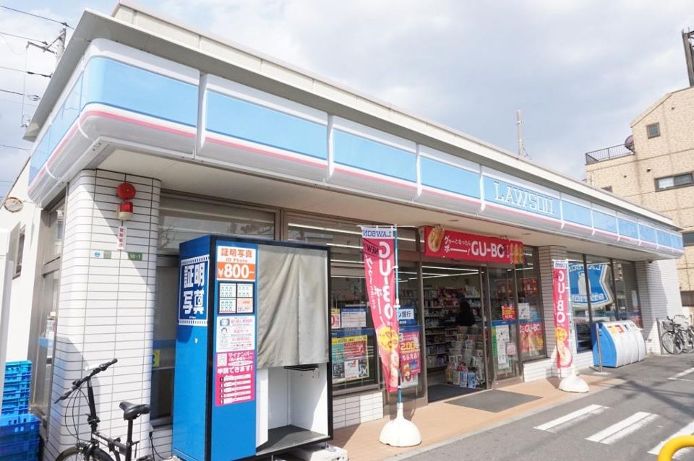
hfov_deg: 73.8
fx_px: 462
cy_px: 230
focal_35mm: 24
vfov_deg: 53.0
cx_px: 347
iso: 3200
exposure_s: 1/2000
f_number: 11
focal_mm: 16
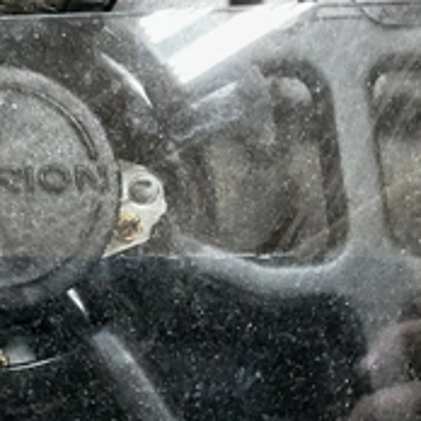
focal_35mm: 59
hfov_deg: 27.6
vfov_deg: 28.8
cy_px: 133
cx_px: 12
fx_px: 812
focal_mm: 3
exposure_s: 1/30
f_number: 1.8
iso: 500
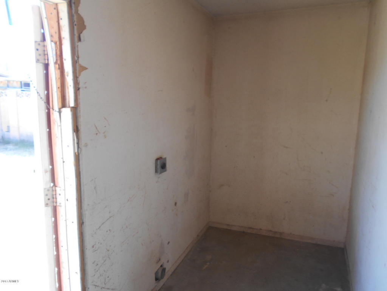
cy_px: 146
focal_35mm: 26
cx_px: 194
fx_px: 291
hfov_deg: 67.3
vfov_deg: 53.1
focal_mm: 4.6
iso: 80
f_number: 3.2
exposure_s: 1/50
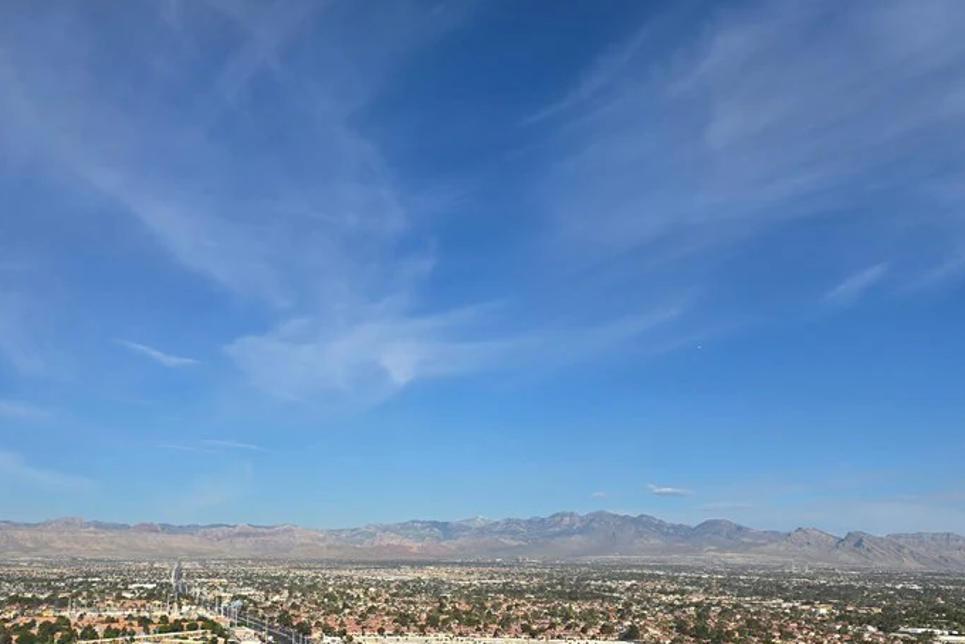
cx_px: 351
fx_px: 965
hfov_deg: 52.4
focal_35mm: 36
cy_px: 488
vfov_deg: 36.0
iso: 12
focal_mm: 6.3
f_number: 1.7
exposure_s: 1/1297
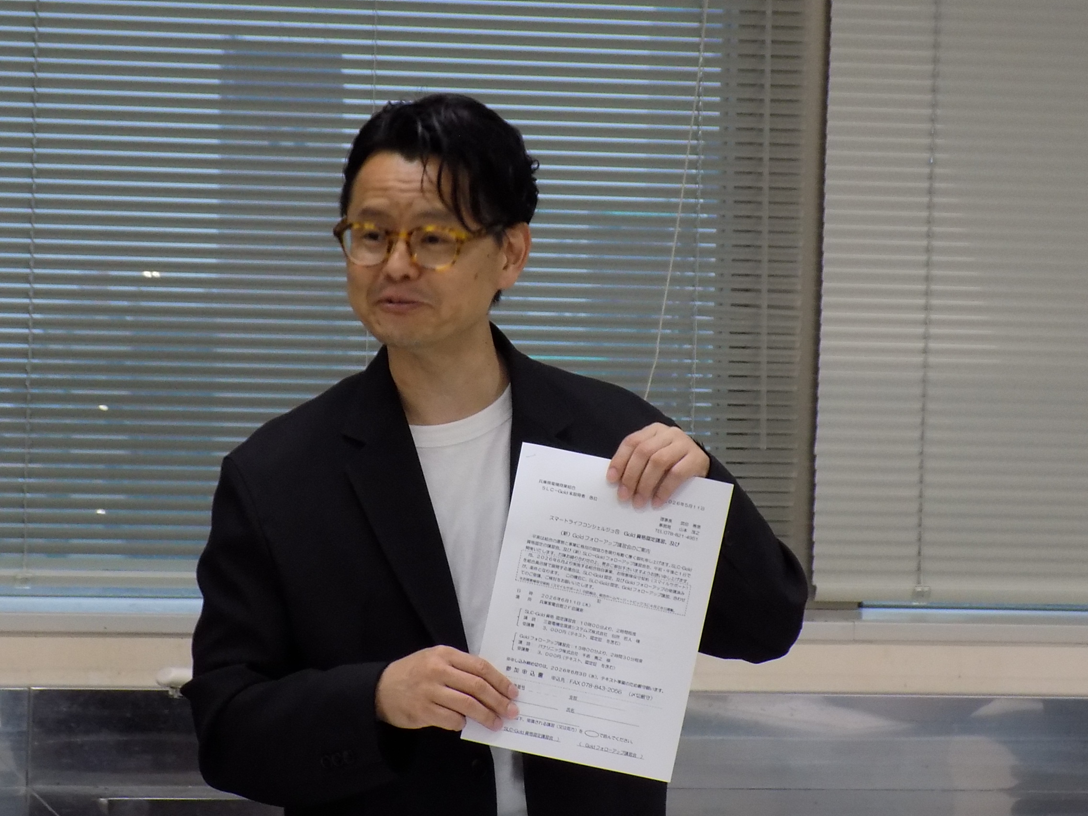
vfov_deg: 9.6
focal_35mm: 154
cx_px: 544
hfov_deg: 12.8
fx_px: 4840
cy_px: 408
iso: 400
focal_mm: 27.3
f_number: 5.2
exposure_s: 1/30
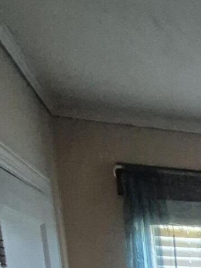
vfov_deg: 27.7
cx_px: 360
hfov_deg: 19.7
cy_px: 367
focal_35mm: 55
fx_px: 426
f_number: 2.2
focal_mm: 1.74
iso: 1600
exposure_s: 1/60
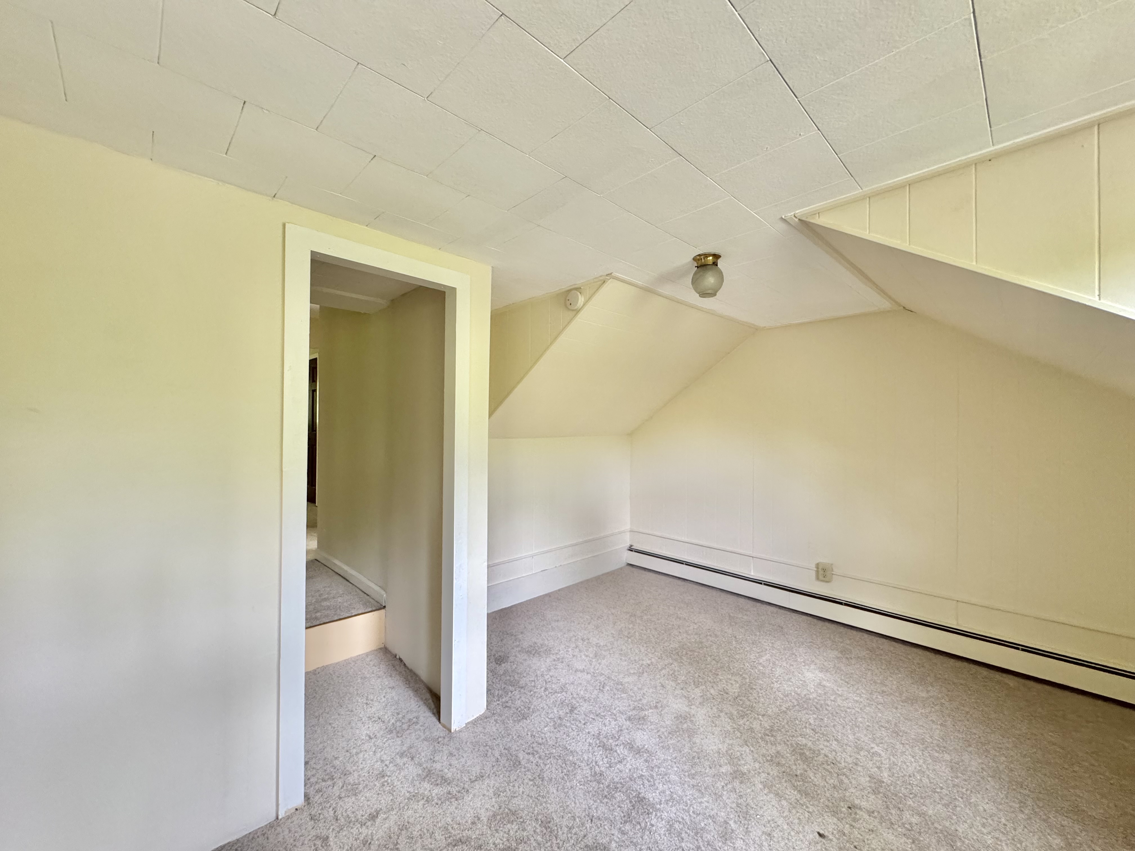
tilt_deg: -0.4
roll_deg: -1.0
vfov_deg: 85.7
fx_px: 459
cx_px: 568
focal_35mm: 14
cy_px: 426
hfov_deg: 102.1
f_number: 2.2
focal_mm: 2.22
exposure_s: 1/99
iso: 320
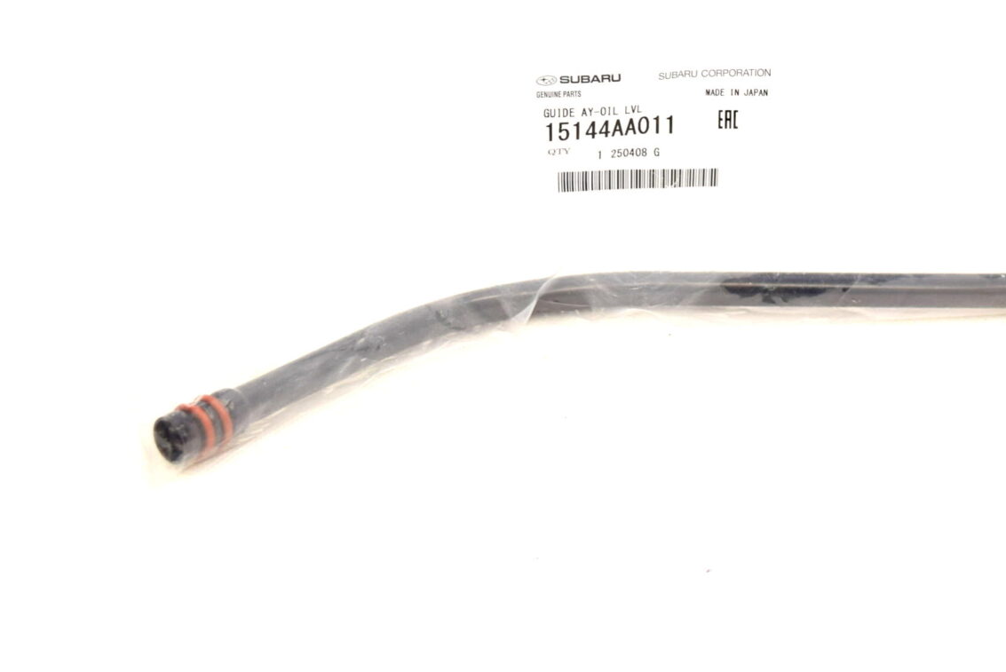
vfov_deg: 17.8
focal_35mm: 76
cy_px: 100
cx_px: 796
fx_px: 2125
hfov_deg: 26.2
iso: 400
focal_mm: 28
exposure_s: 1/125
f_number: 6.3
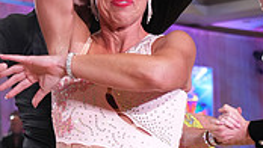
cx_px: 110
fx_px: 1172
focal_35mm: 168
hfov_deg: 12.8
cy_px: 214
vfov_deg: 7.1
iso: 2500
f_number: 4
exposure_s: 1/500
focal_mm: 48
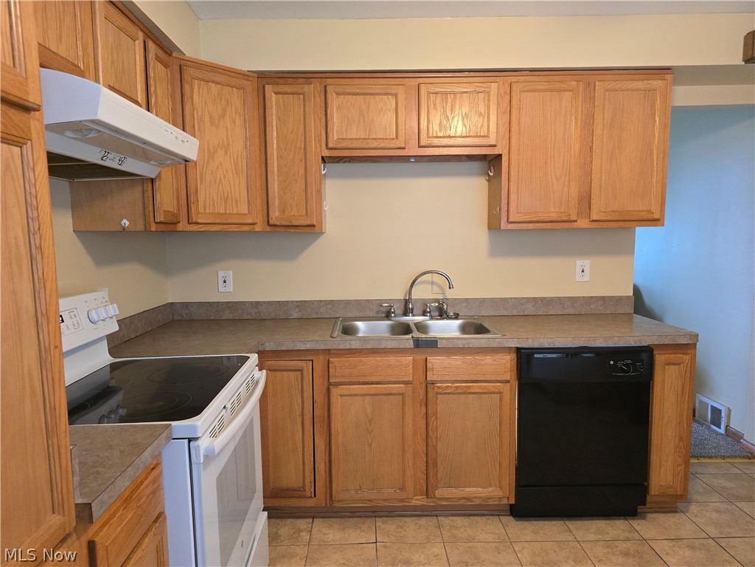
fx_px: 502
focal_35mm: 23
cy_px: 284
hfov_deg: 73.9
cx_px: 378
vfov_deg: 58.9
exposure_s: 1/120
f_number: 1.7
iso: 1000
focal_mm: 6.3
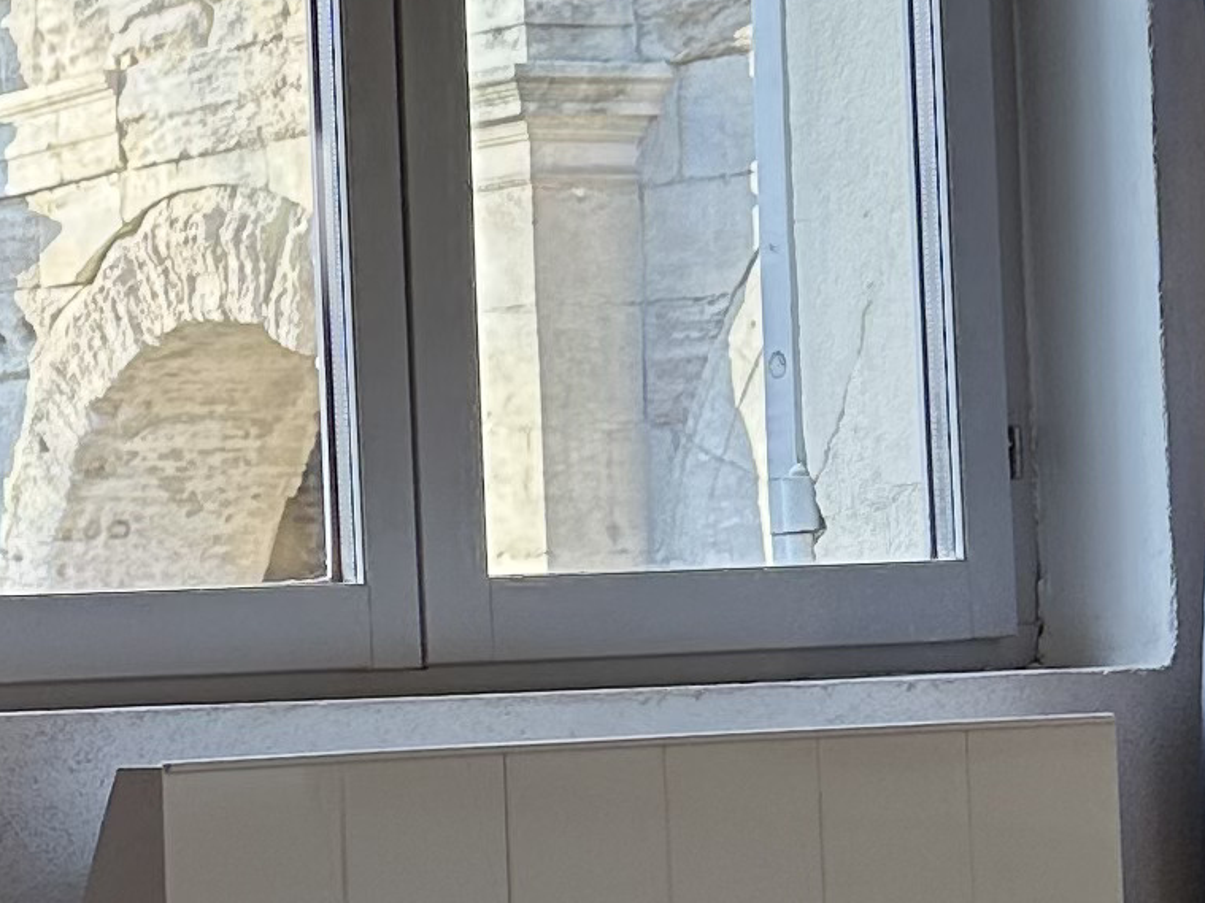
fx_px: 3167
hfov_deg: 19.8
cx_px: -362
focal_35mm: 91
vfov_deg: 15.5
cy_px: -242
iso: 80
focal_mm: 6.86
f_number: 1.78
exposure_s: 1/419
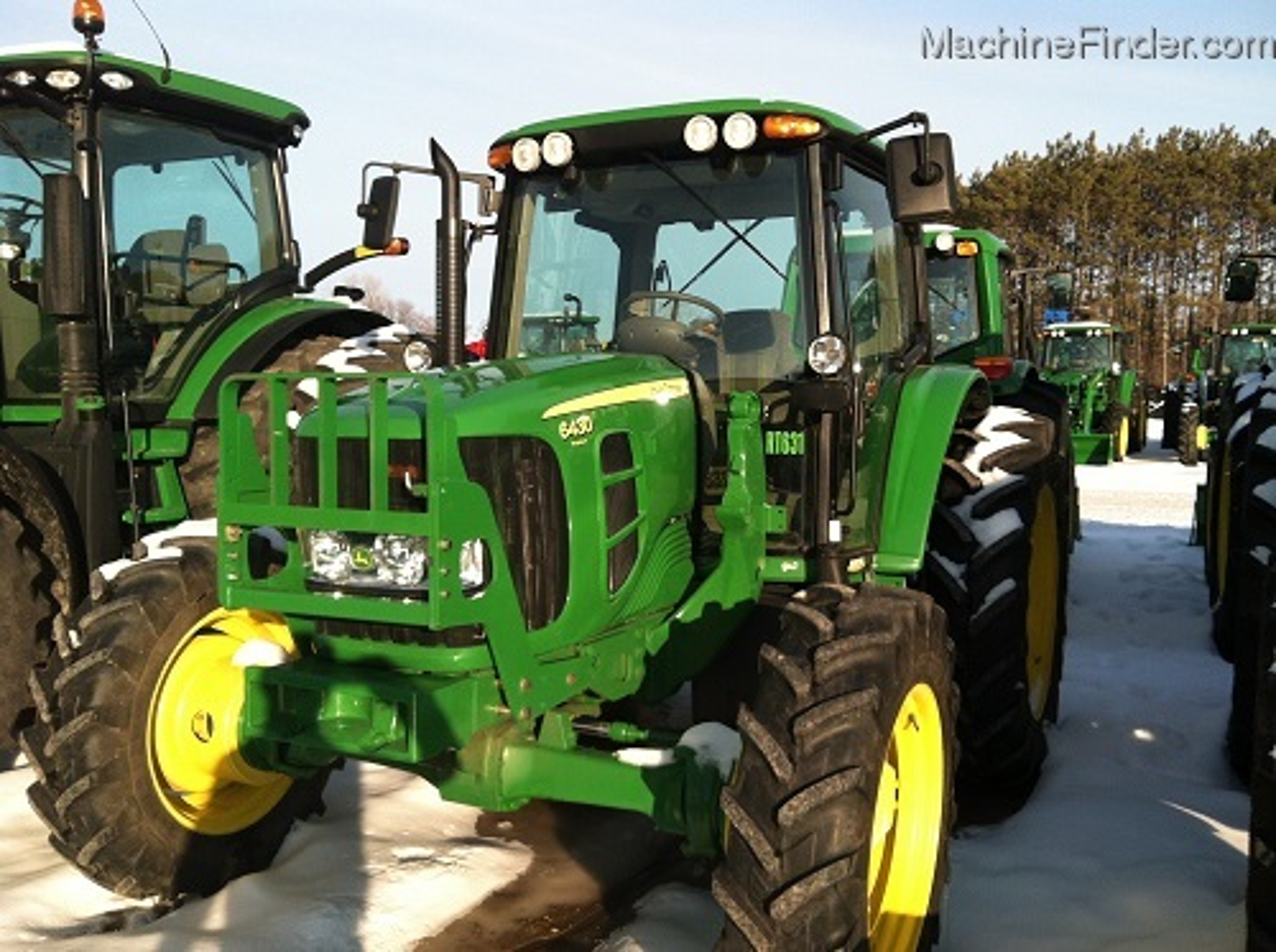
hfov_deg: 52.7
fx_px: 1288
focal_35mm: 35
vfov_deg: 40.6
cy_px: 476
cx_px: 638
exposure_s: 1/882
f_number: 2.8
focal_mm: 3.85
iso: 80
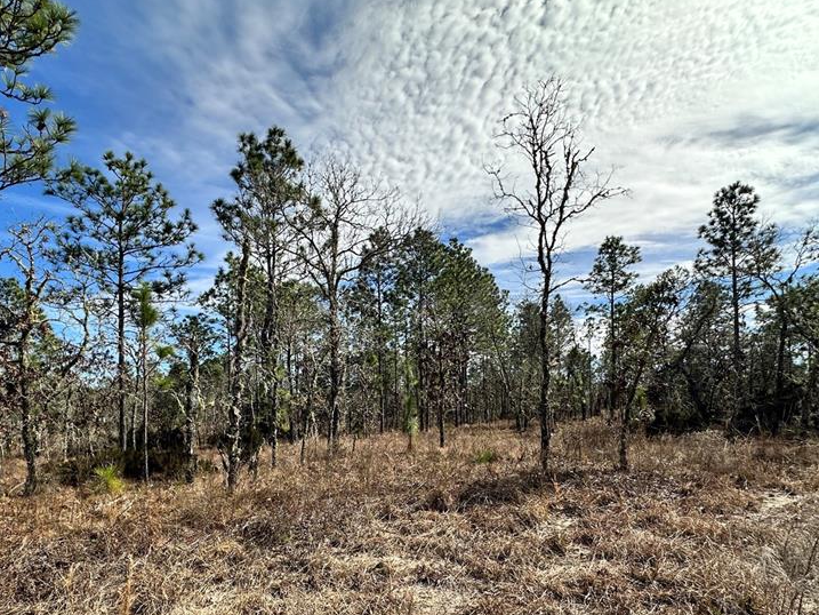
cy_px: 409
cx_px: 382
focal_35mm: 20
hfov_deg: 81.6
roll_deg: +0.8
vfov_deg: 64.3
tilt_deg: +0.5
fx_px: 473
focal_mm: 2.22
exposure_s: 1/1261
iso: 40
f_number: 2.2
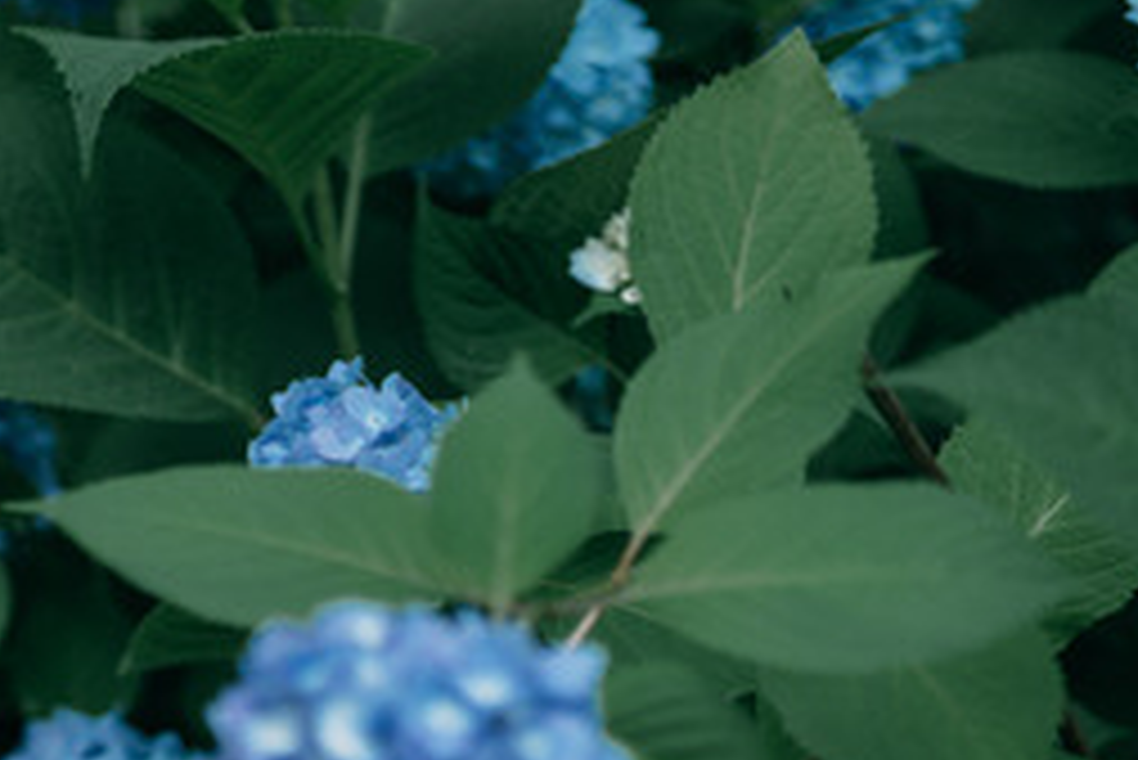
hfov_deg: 17.5
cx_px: -405
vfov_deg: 12.2
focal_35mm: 108
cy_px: 1052
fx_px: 3416
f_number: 1.4
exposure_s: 1/3200
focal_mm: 35
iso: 50
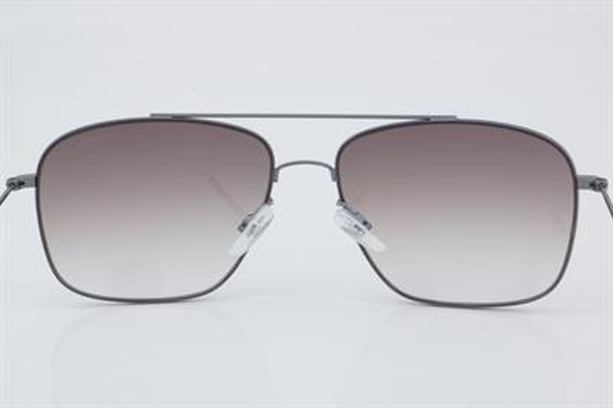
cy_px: 204
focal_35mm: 82
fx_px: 1404
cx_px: 306
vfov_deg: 16.5
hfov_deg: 24.6
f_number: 32
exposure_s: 1/3
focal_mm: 55
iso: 100
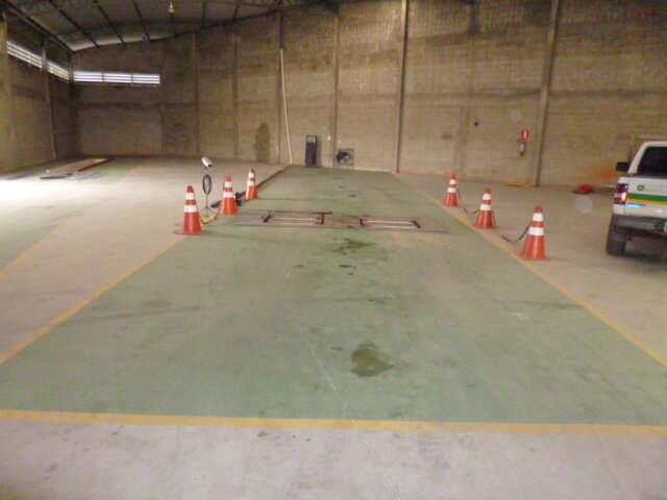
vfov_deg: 56.8
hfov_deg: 71.6
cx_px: 334
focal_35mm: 24
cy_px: 250
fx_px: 462
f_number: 2.5
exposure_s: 1/60
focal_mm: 4.3
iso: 1000
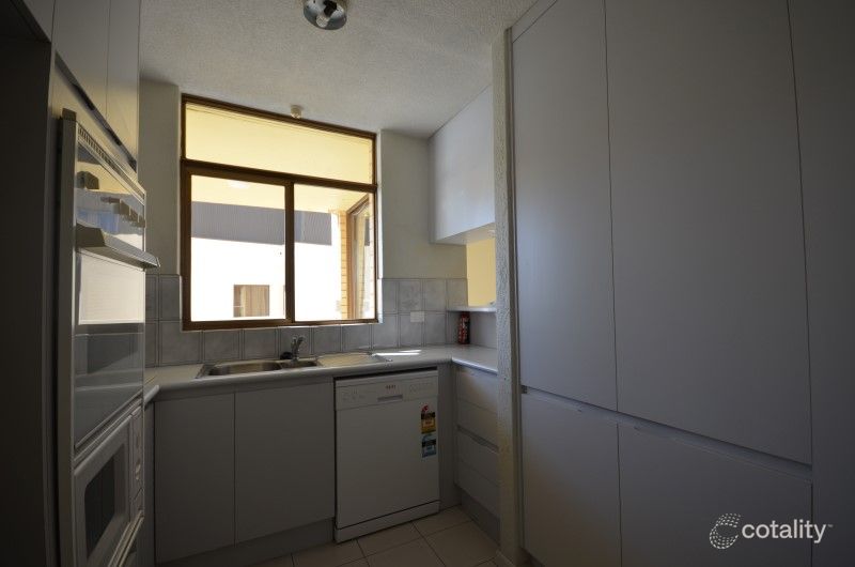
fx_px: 356
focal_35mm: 15
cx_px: 428
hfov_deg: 100.5
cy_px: 284
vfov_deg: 77.1
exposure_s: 1/125
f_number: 5.6
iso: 200
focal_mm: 10
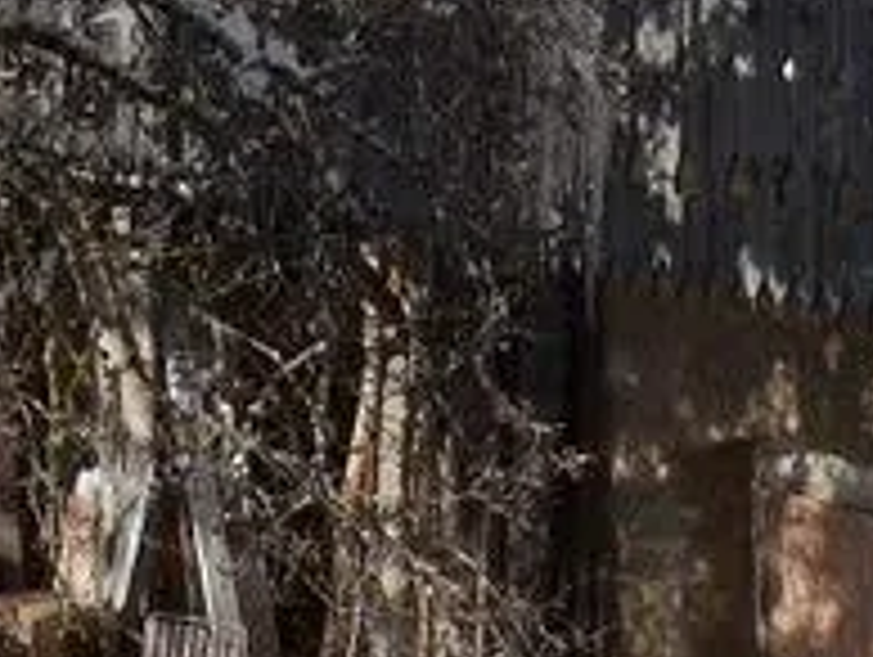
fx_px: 3990
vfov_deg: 8.8
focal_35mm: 158
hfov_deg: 12.2
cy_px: -747
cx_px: -187
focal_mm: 15
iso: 200
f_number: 8
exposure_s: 1/500
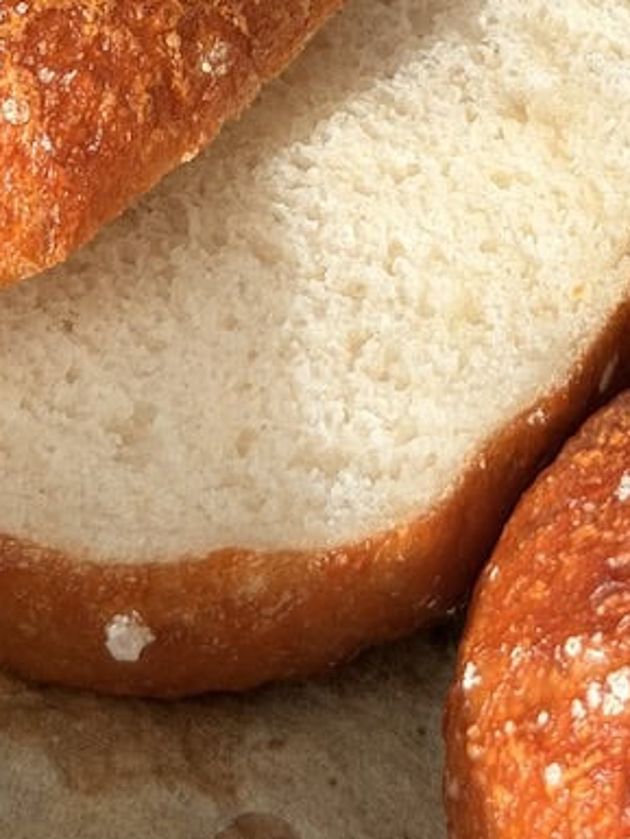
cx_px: 395
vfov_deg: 14.6
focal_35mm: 133
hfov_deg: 11.1
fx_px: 3226
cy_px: -5
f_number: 1.8
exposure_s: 1/509
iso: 64
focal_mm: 6.8
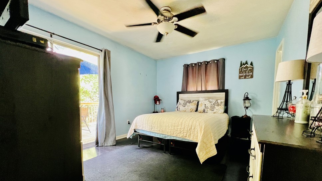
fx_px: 128
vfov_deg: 69.5
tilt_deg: -5.8
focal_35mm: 15
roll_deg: -0.5
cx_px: 165
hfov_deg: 103.0
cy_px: 112
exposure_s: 1/60
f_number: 1.8
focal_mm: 1.57
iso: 400
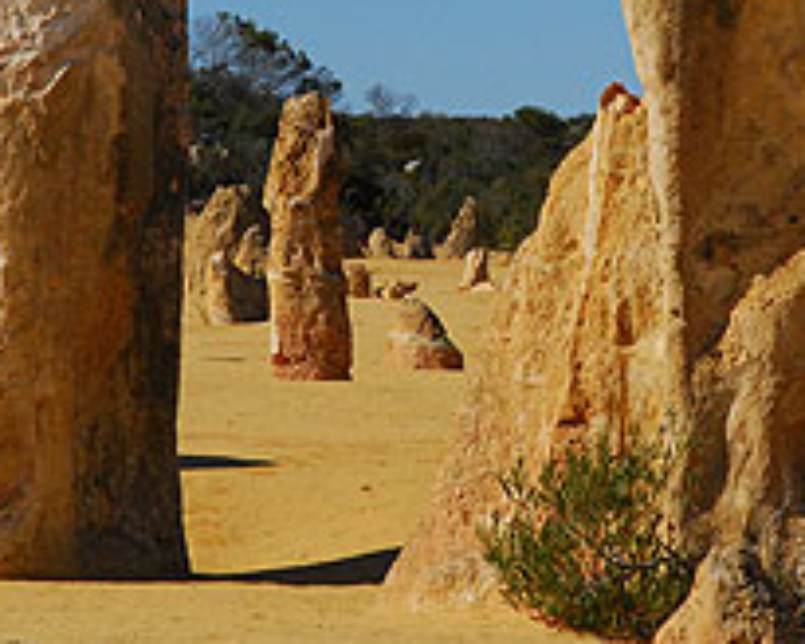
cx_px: 420
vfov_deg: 7.1
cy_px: 92
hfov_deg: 8.9
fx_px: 5170
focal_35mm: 217
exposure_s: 1/4000
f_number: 8
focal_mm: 70
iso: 800
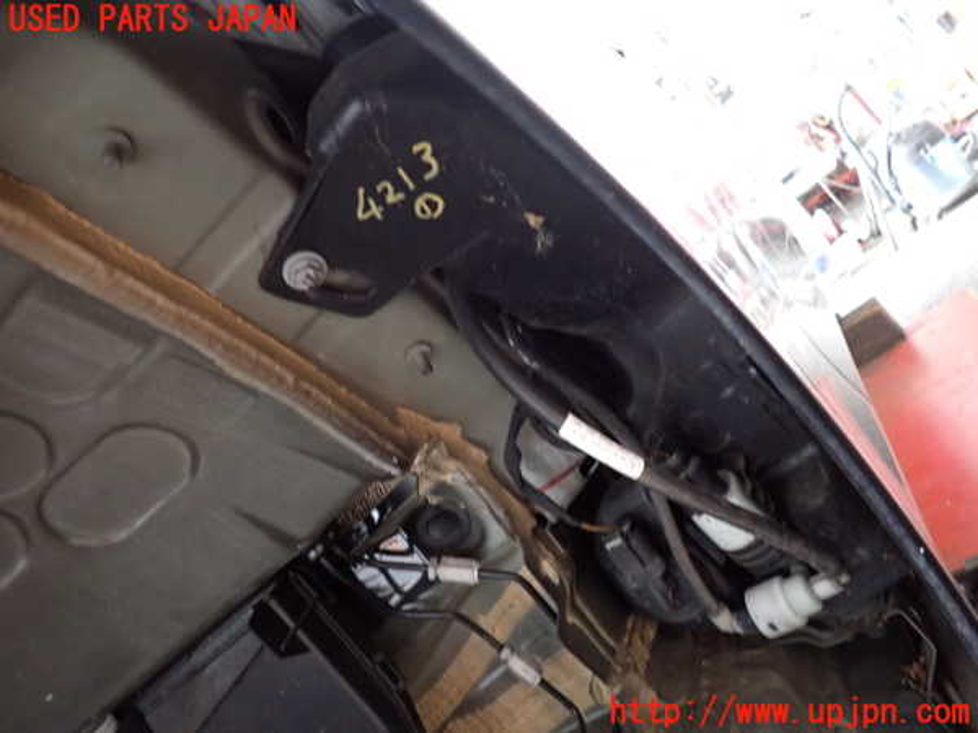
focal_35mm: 25
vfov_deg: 54.9
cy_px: 366
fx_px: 706
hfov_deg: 69.4
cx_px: 489
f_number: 2
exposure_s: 1/30
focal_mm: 4.5
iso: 800
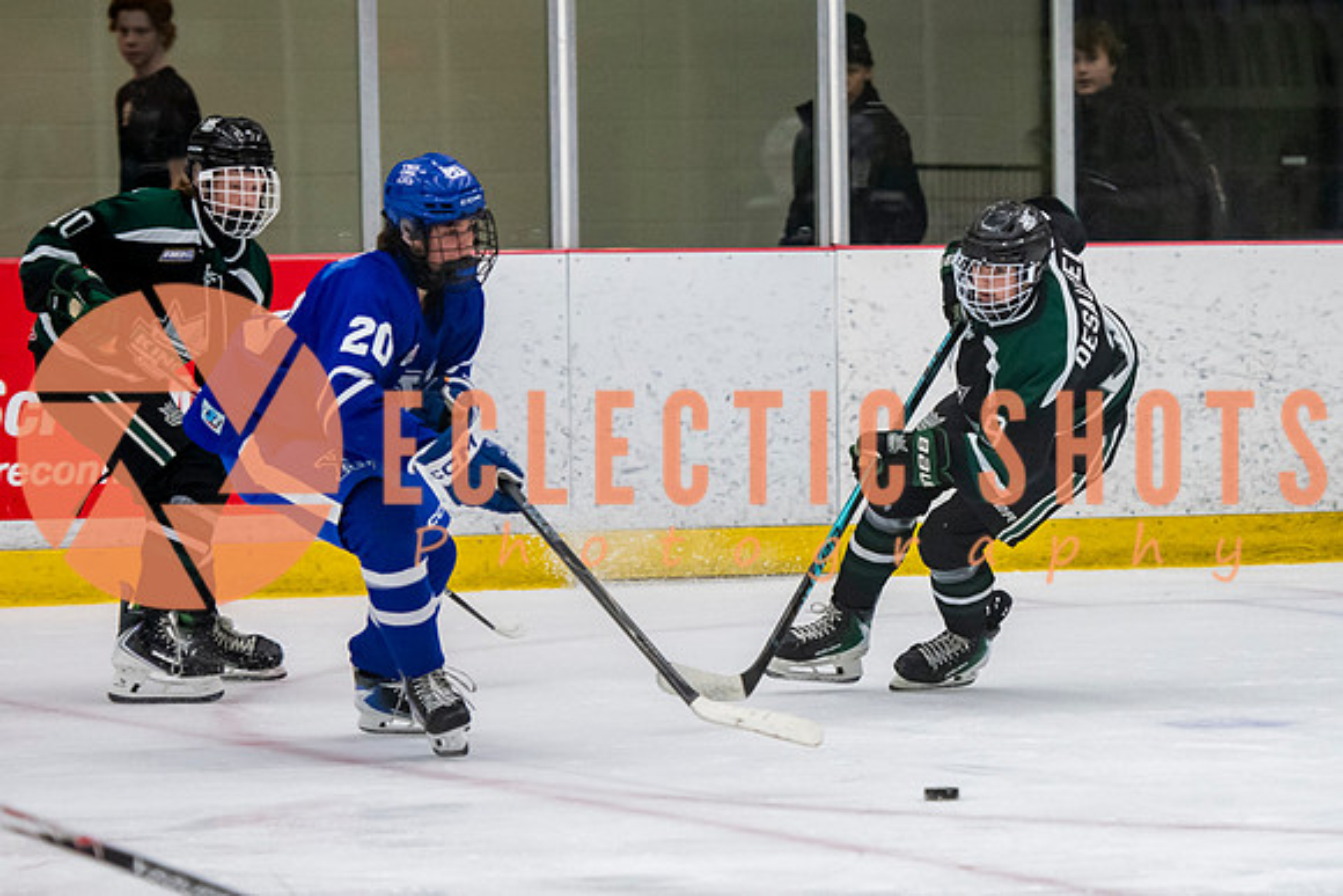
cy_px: 476
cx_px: 1067
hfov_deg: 8.4
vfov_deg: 5.6
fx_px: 9123
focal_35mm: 245
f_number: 3.2
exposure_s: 1/640
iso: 2000
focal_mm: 125
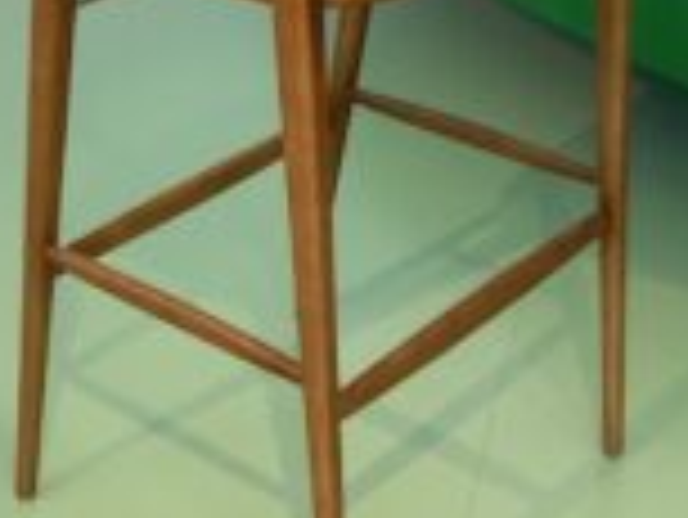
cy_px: 45
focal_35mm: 89
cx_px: 283
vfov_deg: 16.4
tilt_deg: -24.0
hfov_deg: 22.0
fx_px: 1770
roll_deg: -0.4
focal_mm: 3.3
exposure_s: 1/120
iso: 25
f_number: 2.4
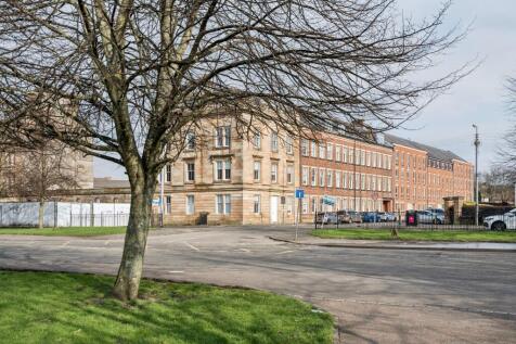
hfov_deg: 54.5
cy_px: 172
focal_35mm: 35
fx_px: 501
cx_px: 258
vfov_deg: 37.8
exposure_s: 1/2000
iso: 250
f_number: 4
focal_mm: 35
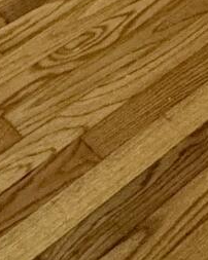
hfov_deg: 13.7
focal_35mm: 108
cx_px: -63
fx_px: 832
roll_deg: +2.1
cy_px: -413
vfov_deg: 12.6
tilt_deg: -13.0
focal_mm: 2.22
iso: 500
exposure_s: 1/60
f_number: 2.2
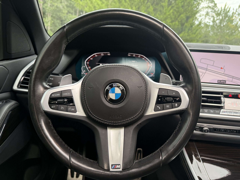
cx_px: 120
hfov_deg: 71.6
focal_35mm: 24
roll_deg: -2.6
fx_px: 166
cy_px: 90
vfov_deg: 56.8
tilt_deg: -15.8
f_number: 1.78
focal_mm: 6.76
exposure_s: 1/102
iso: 125
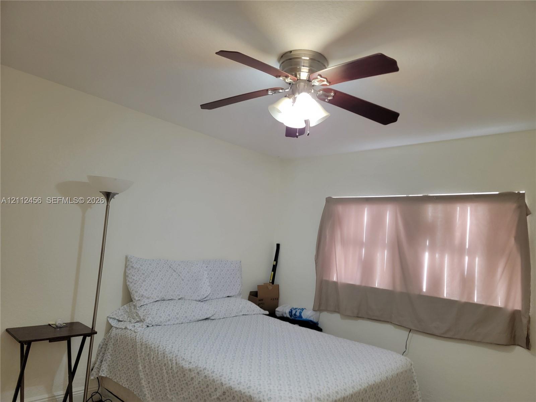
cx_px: 268
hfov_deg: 71.6
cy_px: 201
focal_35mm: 24
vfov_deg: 56.8
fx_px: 372
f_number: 1.8
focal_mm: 6.7
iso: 320
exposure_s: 1/120
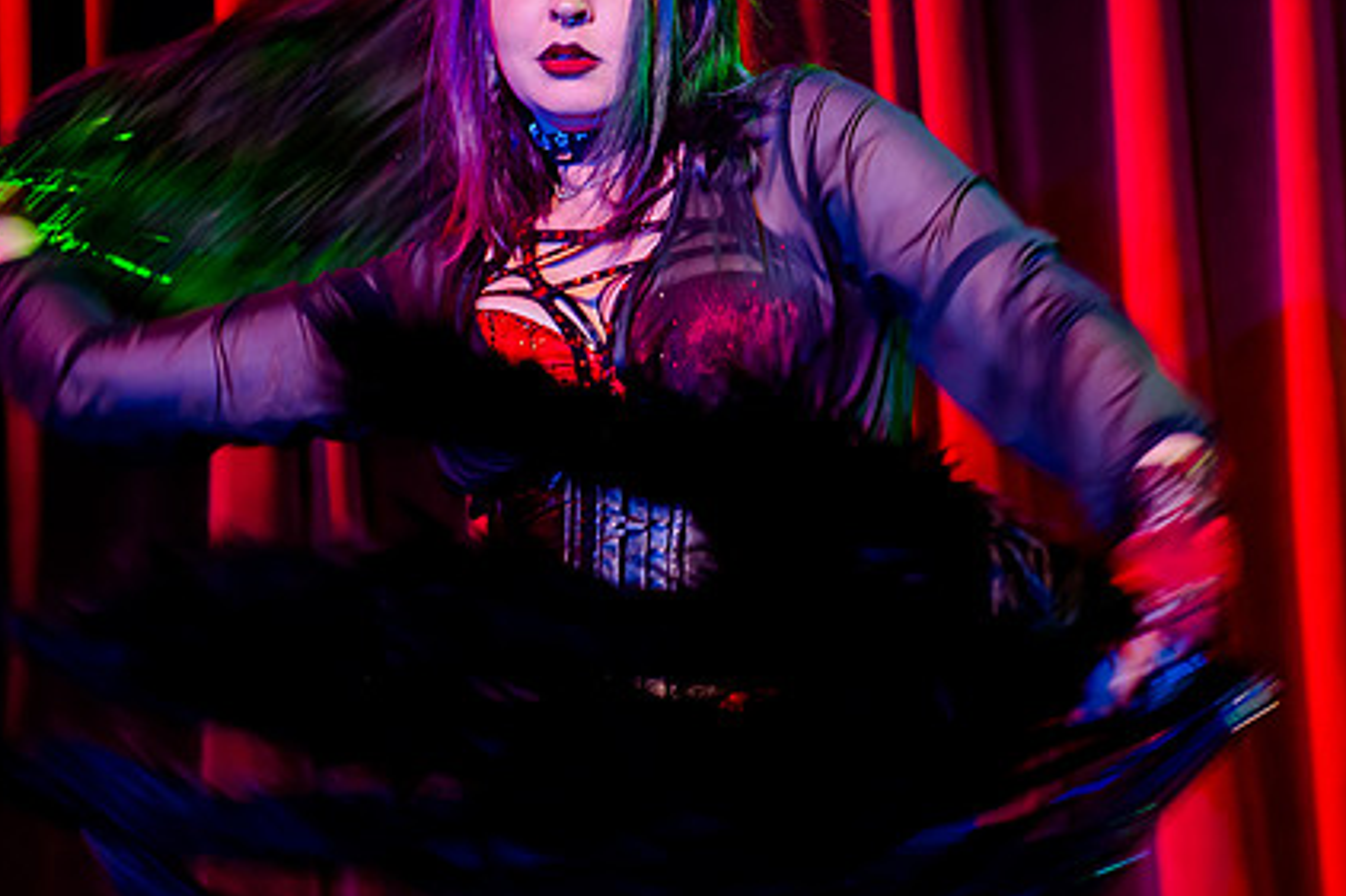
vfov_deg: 10.7
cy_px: 151
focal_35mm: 127
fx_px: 4746
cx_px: 842
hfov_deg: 16.1
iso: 3200
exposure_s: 1/80
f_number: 2.8
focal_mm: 70
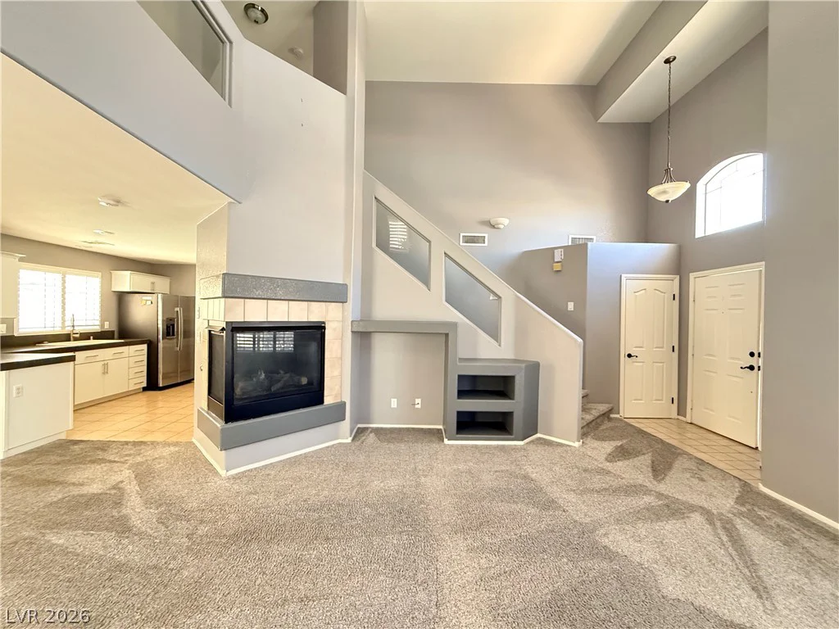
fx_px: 339
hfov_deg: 102.1
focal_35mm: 14
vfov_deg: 85.7
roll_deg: -1.2
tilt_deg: +0.6
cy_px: 314
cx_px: 420
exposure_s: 1/60
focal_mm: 2.22
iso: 800
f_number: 2.2
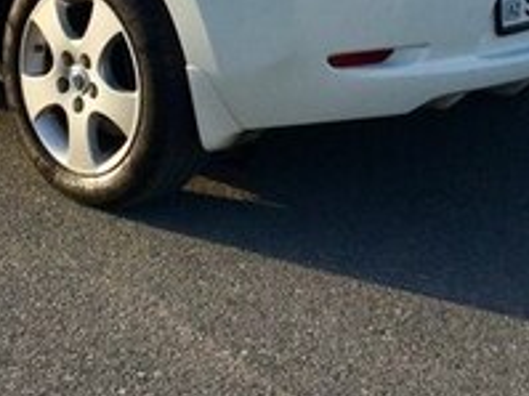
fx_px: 1573
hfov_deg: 19.0
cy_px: -132
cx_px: 133
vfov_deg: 13.8
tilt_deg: -7.4
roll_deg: -1.4
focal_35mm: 103
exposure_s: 1/806
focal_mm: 3.3
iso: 25
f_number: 2.4
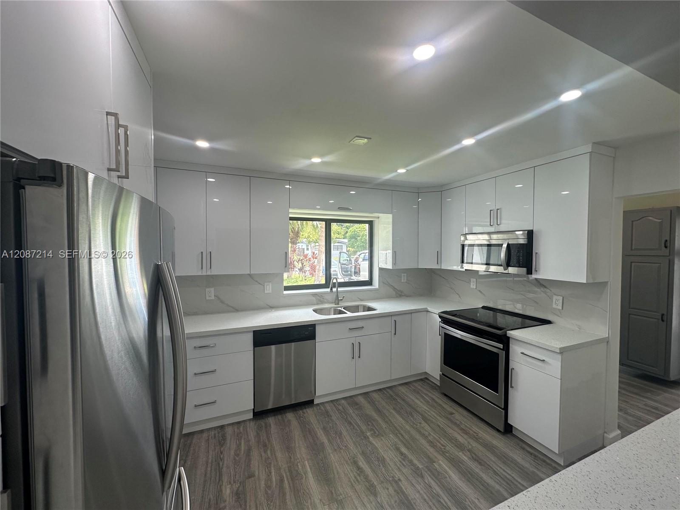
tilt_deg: -0.9
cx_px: 340
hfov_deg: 102.1
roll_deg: -0.6
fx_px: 275
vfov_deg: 85.7
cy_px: 255
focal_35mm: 14
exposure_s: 1/120
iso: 50
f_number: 2.2
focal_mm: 2.22
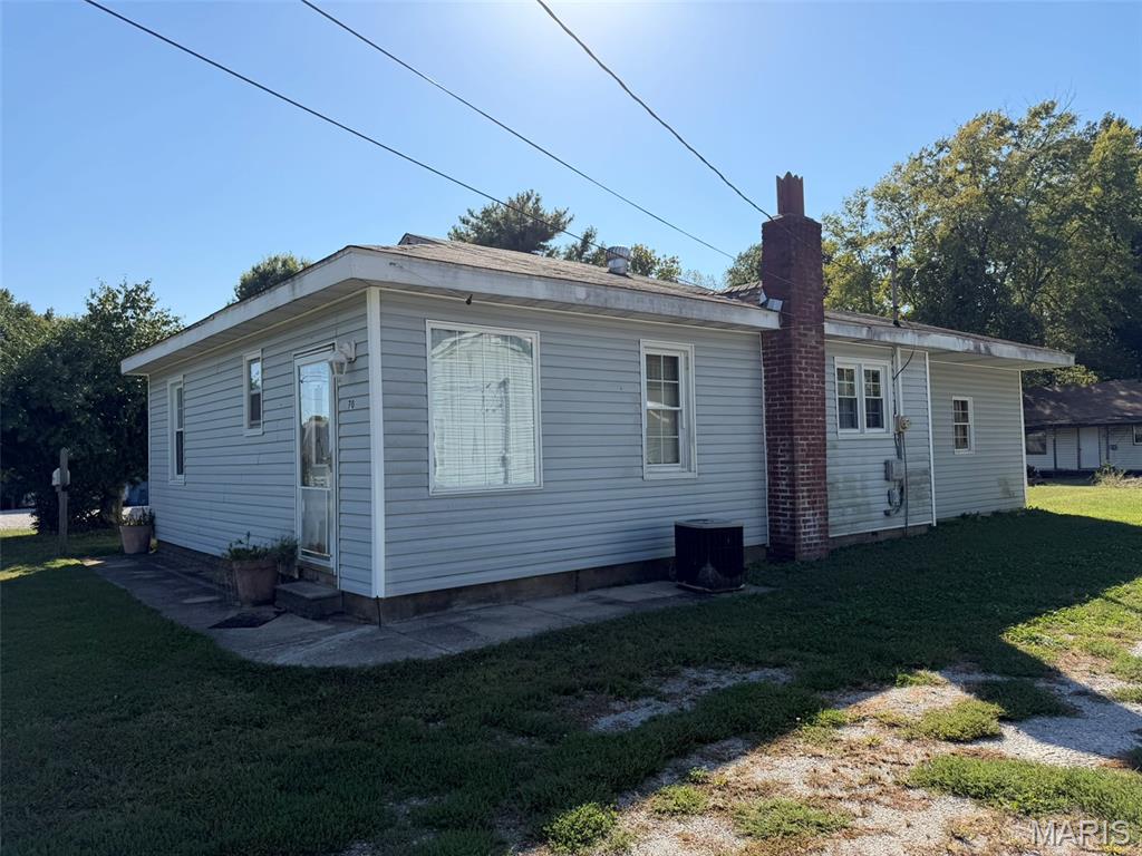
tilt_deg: +0.8
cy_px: 428
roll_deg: +2.0
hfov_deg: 71.6
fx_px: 792
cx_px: 571
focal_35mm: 24
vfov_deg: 56.8
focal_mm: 6.76
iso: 80
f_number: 1.78
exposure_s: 1/4405
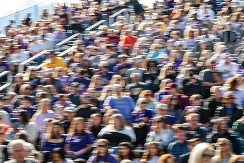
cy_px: 78
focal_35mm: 100
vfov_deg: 13.7
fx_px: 678
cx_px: 122
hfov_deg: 20.4
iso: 50
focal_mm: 92
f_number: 6.3
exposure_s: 1/80
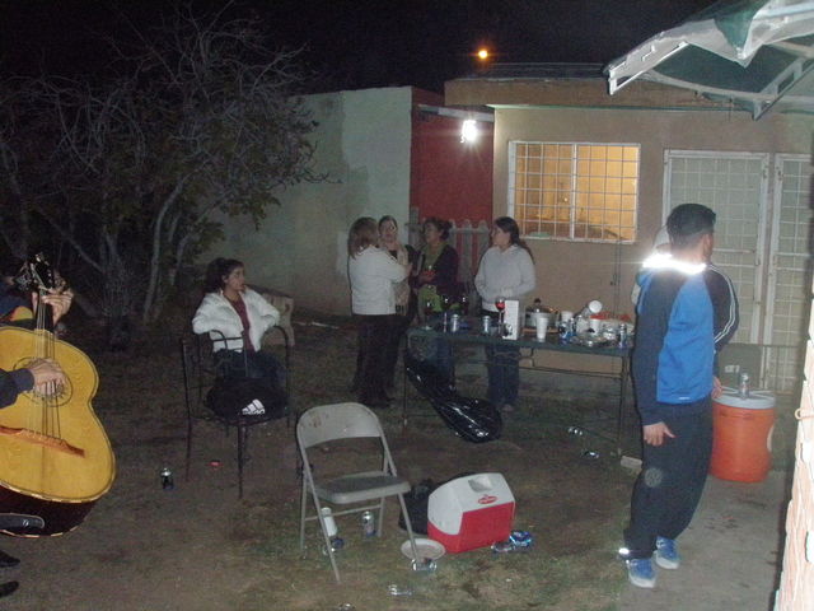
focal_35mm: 38
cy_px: 306
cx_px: 407
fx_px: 894
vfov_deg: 37.7
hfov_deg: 49.0
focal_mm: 6.7
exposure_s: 1/30
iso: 800
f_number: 3.5
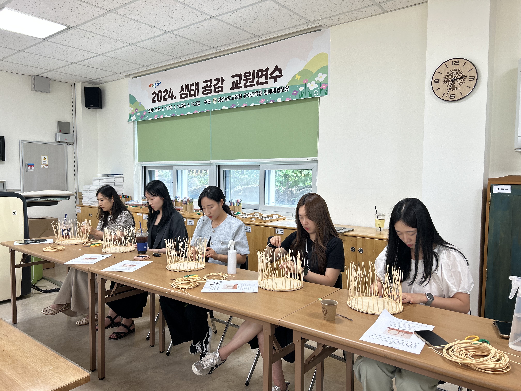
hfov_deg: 67.3
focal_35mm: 26
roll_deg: +0.1
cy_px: 196
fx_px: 391
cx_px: 260
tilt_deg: -3.6
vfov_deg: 53.1
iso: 50
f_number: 1.5
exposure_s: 1/120
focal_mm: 5.7
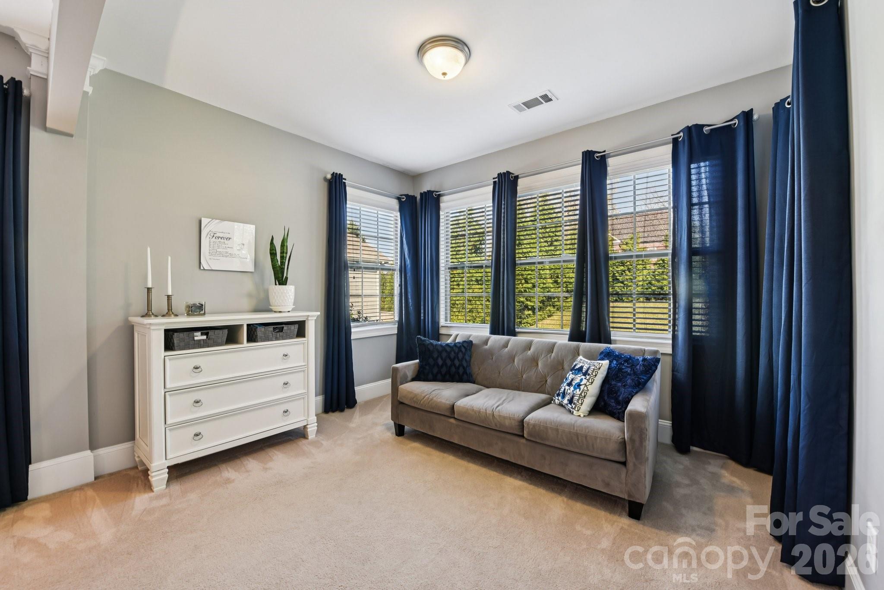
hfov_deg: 104.2
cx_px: 442
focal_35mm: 14
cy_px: 295
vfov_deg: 81.3
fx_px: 344
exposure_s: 1/15
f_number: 8
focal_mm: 14
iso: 200
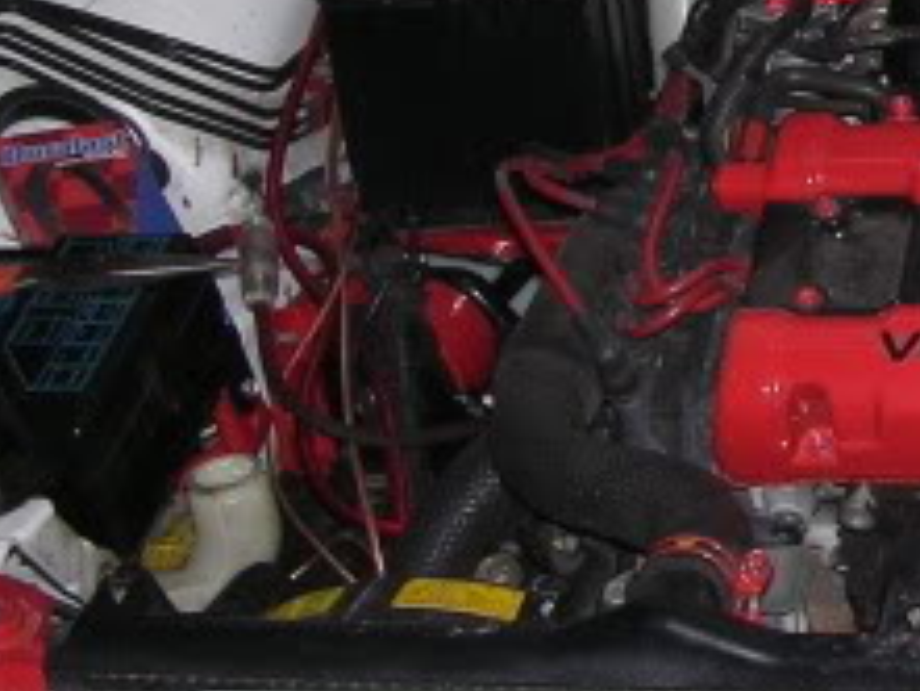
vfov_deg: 13.4
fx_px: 2925
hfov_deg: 16.6
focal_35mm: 110
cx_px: 1299
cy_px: 71
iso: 128
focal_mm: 5.8
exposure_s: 1/60.1
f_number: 2.8
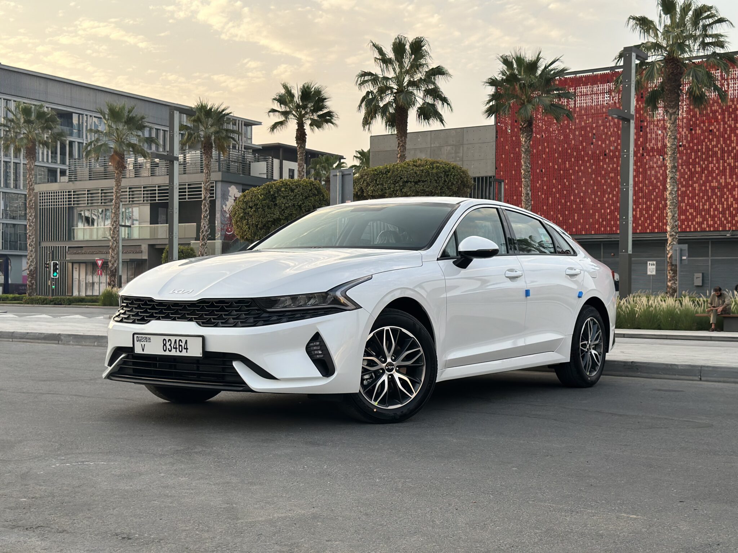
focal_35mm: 48
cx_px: 369
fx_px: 1023
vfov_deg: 30.3
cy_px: 276
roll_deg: -1.0
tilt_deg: +0.1
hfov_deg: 39.7
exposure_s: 1/594
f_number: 1.78
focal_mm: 6.86
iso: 80
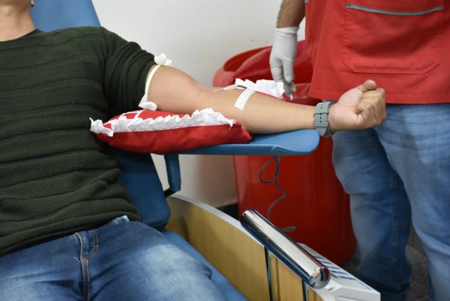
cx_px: 225
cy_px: 150
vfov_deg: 19.0
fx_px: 900
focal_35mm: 72
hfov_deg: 28.1
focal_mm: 48
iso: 4000
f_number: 4.5
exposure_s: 1/60
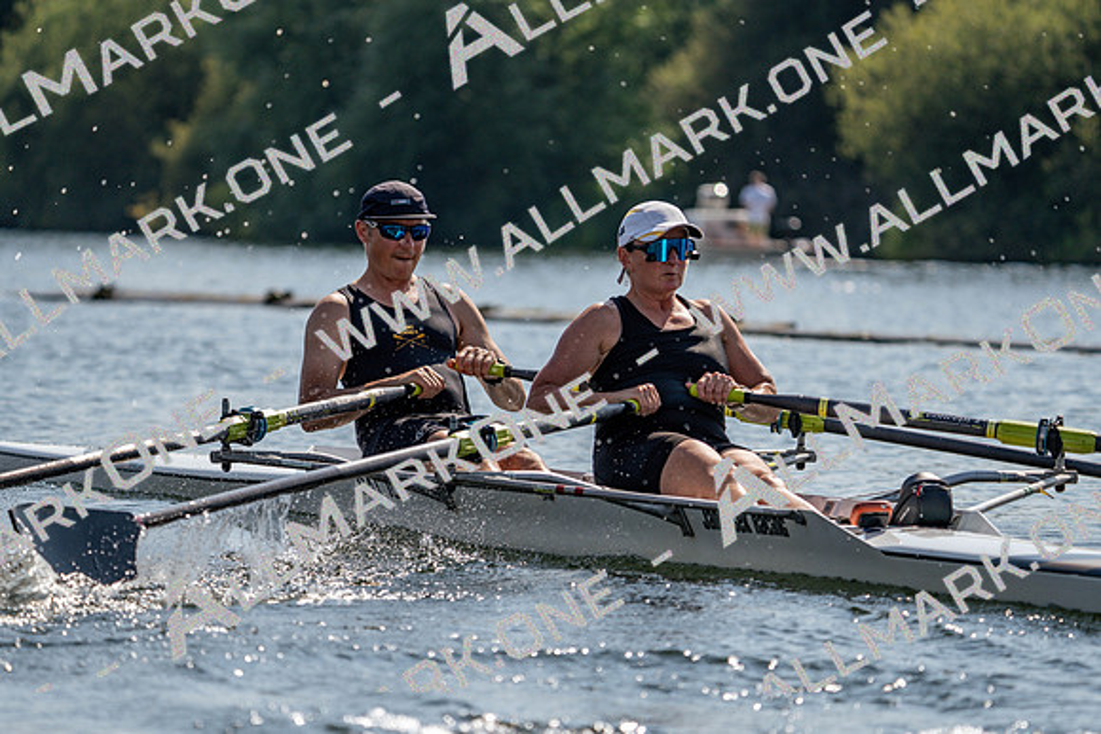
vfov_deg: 5.5
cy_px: 367
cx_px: 550
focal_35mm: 250
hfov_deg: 8.2
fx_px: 7647
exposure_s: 1/1600
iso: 125
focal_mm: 250
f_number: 5.6
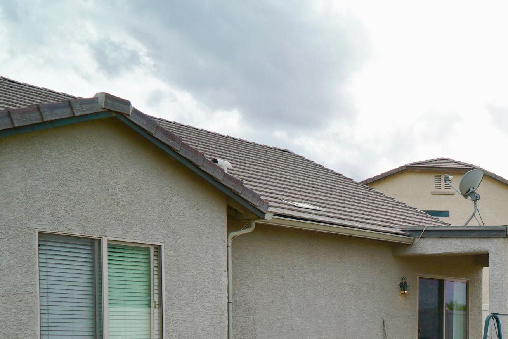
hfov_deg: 32.4
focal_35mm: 55
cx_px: 541
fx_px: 776
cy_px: 365
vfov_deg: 23.3
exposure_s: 1/200
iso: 100
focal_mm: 24
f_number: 6.3
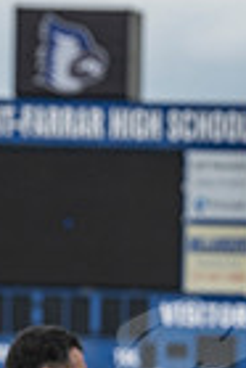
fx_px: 5613
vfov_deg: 3.7
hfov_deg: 2.5
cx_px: 336
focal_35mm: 549
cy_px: 582
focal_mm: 170
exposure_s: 1/250
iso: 250
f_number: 8
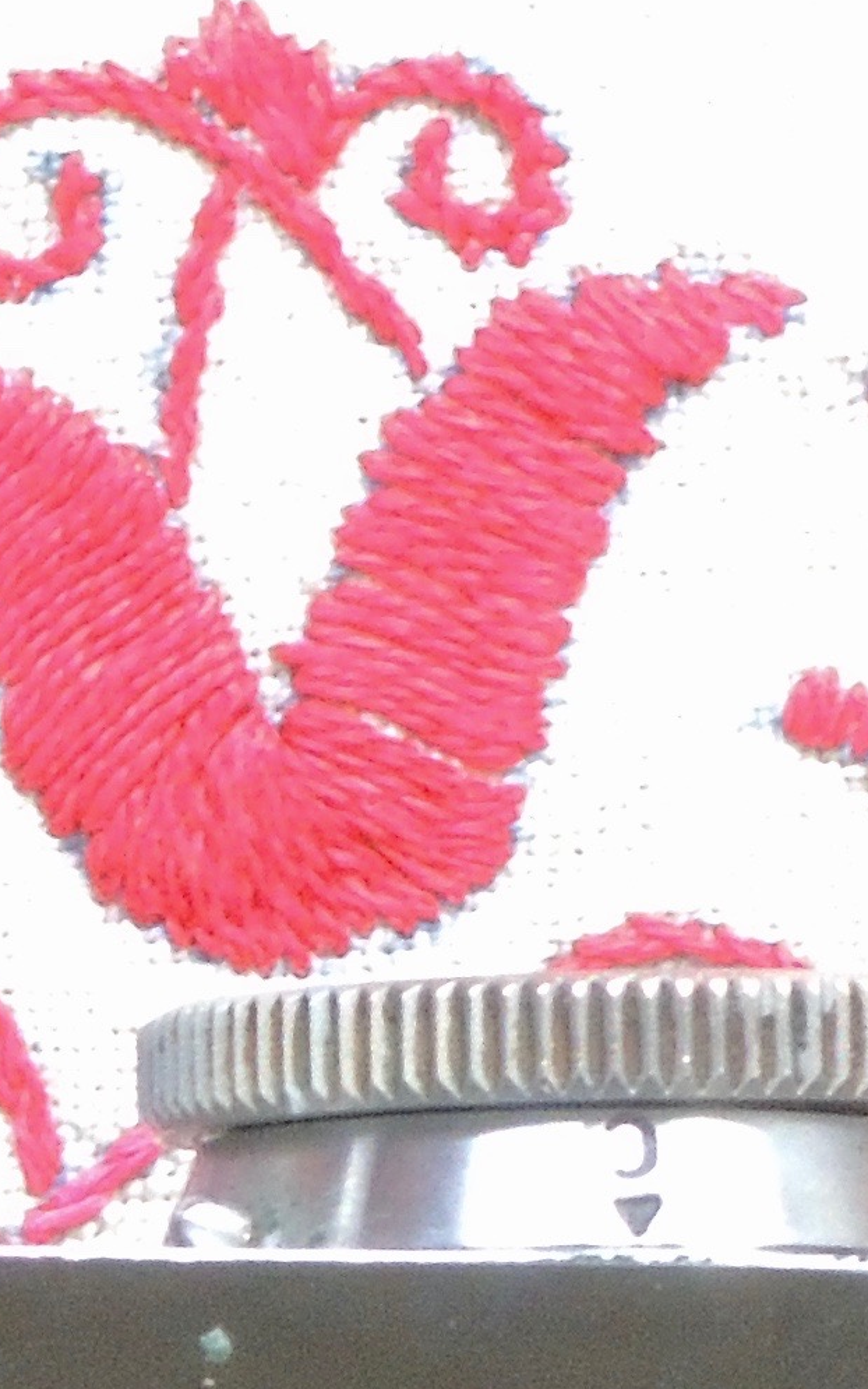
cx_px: -1450
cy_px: 2285
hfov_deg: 2.6
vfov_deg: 4.2
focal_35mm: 491
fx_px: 18581
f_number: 7.8
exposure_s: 1/10
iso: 800
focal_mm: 17.9
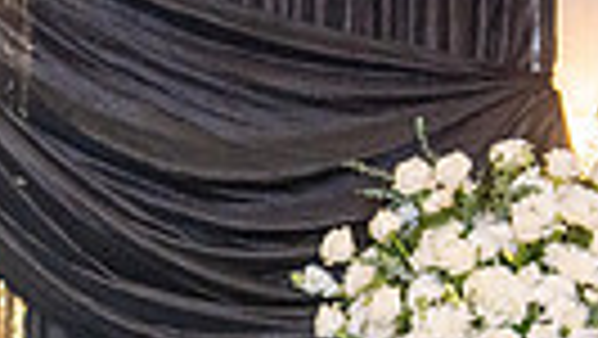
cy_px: 647
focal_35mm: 219
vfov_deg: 5.5
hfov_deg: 9.4
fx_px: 3475
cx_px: -490
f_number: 2.8
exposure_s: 1/160
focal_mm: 48
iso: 1600
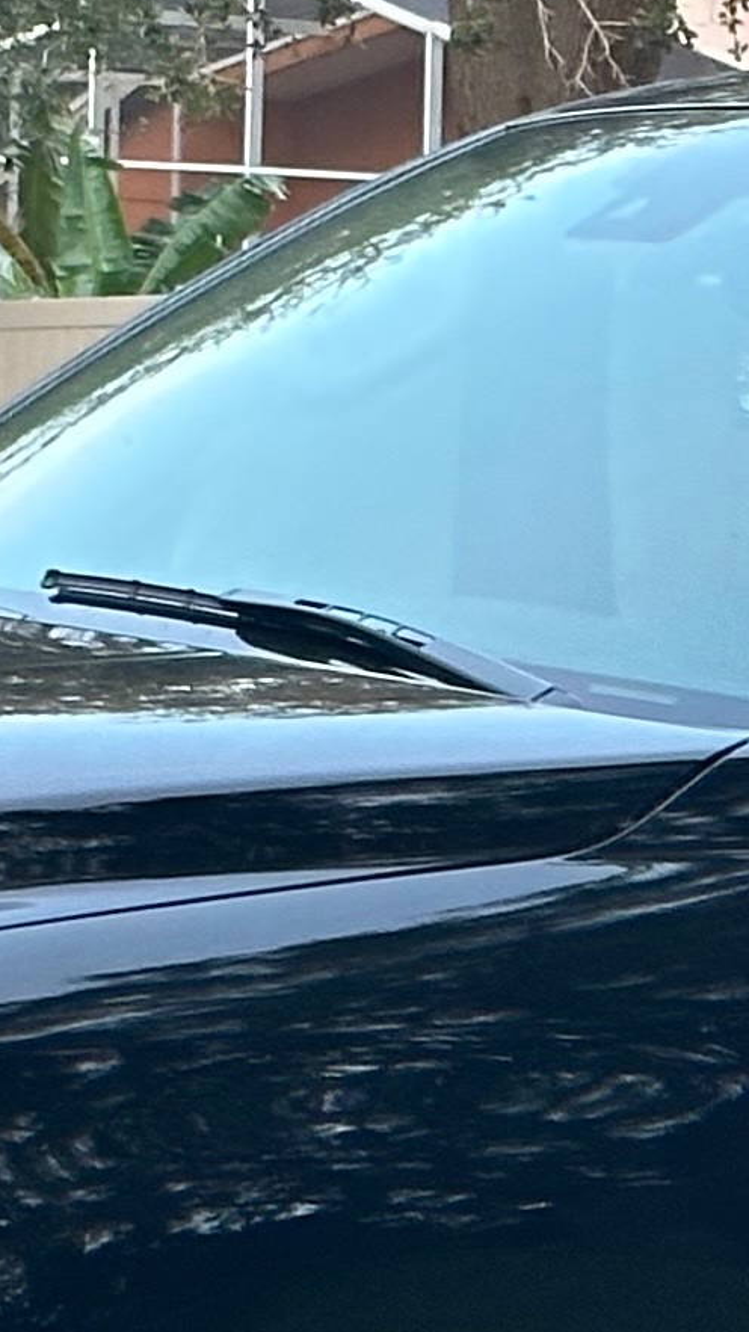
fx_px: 8440
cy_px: 1089
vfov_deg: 9.0
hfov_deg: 5.0
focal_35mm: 239
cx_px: 1268
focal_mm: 6.86
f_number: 1.78
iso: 250
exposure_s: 1/60
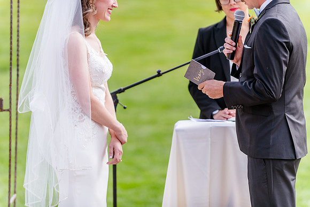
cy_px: 104
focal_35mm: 200
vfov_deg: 6.9
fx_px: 1723
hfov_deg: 10.3
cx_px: 155
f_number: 2.8
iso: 200
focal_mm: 200
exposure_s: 1/800
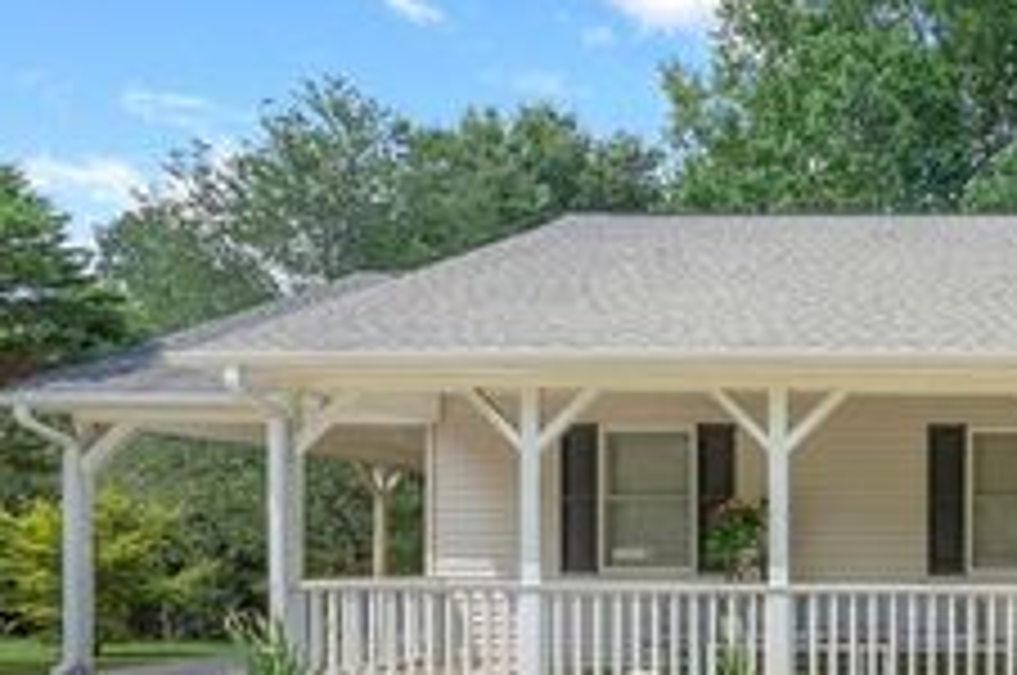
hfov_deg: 49.3
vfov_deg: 40.1
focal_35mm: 31
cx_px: 1017
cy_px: 560
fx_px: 874
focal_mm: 14
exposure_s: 1/800
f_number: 9
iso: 800
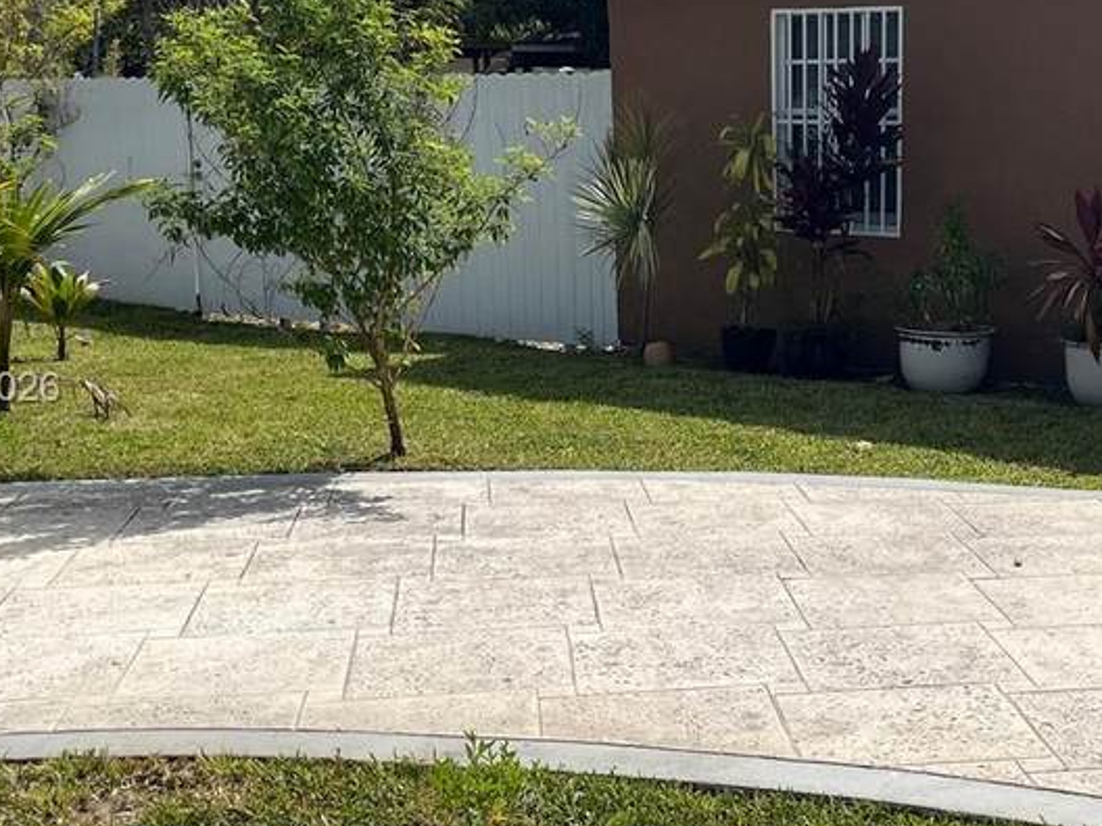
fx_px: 2006
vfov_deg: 23.3
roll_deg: -0.4
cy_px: 390
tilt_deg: -7.5
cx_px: 877
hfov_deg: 30.0
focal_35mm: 63
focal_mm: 5.1
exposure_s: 1/6173
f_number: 1.6
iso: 50
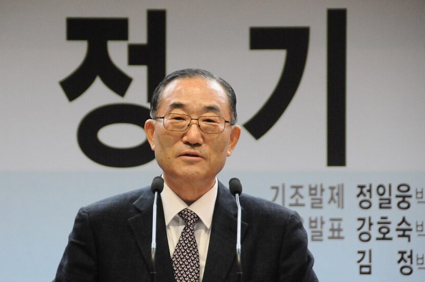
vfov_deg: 5.0
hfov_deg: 7.6
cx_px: 174
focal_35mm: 273
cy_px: 159
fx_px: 3218
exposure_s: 1/160
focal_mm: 150
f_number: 5.6
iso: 3200
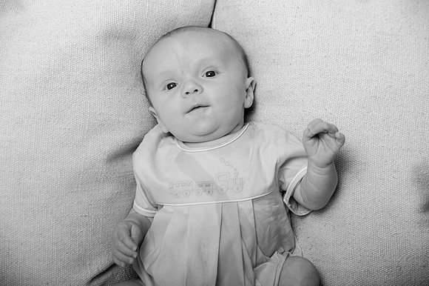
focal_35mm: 102
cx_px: 214
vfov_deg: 13.4
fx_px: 1215
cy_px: 143
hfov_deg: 20.0
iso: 250
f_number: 5.6
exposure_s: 1/200
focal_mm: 102
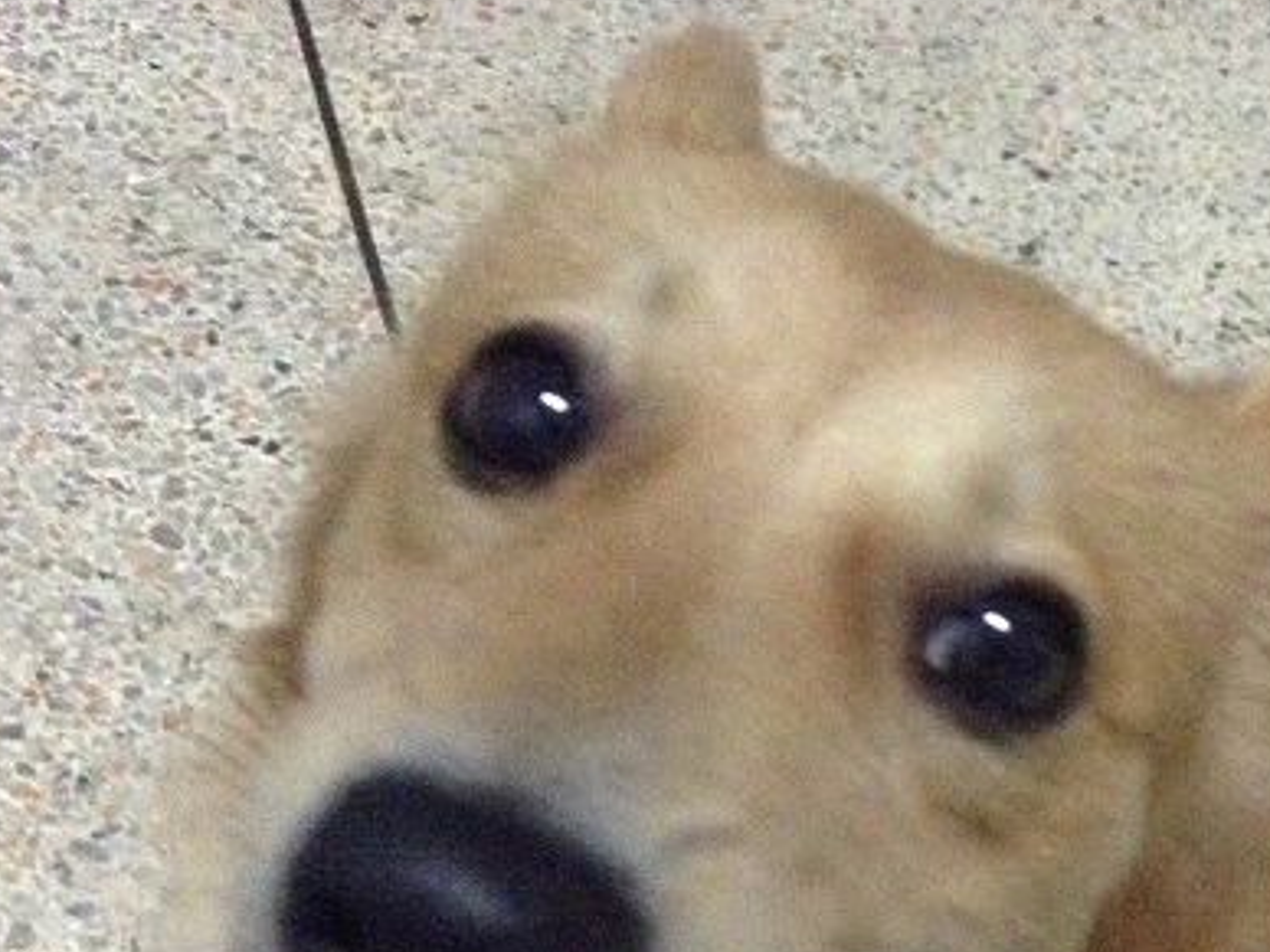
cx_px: 969
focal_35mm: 66
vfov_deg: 21.9
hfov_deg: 28.9
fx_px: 2421
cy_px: 793
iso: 640
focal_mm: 3.3
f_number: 2.4
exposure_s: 1/15
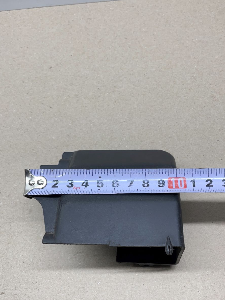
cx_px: 124
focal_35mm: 35
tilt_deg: -66.2
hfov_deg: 40.6
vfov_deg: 52.3
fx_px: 303
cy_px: 181
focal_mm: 4.2
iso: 80
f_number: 1.6
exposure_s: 1/100
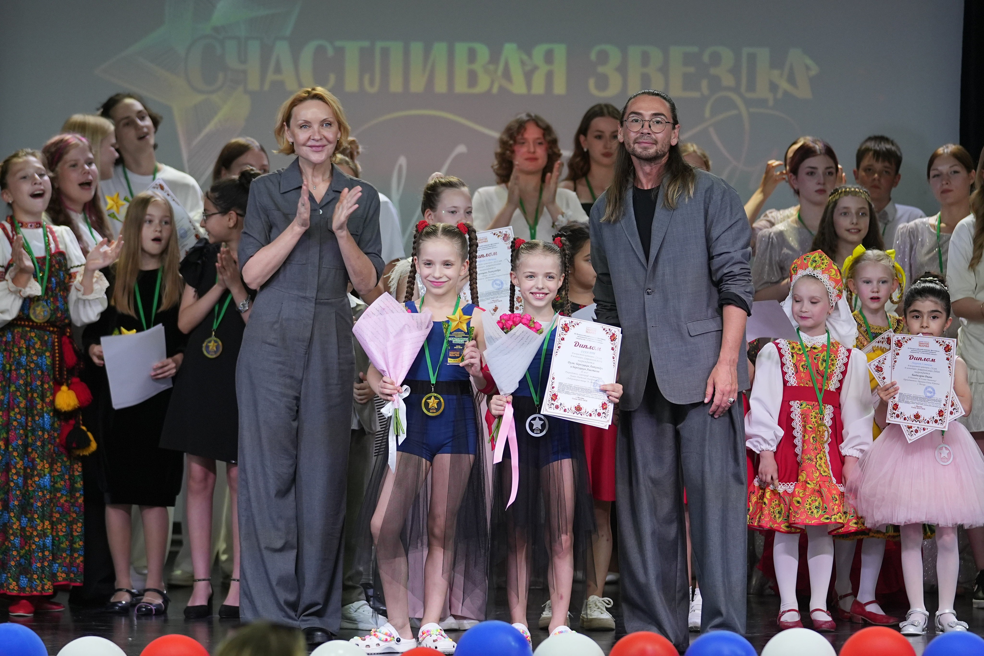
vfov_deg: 7.3
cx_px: 492
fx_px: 5111
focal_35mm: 187
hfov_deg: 11.0
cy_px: 328
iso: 1000
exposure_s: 1/250
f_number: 2.8
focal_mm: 125
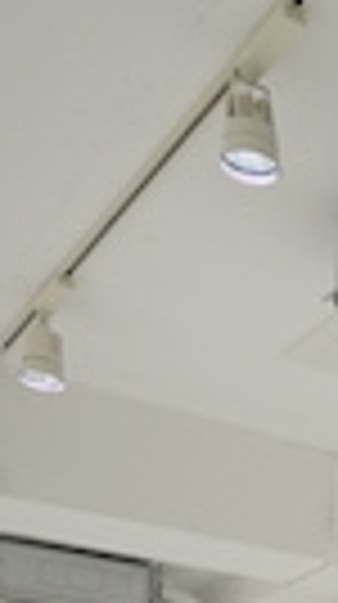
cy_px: 904
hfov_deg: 12.8
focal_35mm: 74
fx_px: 1184
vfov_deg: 23.1
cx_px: 793
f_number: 4
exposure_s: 1/60
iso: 640
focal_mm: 10
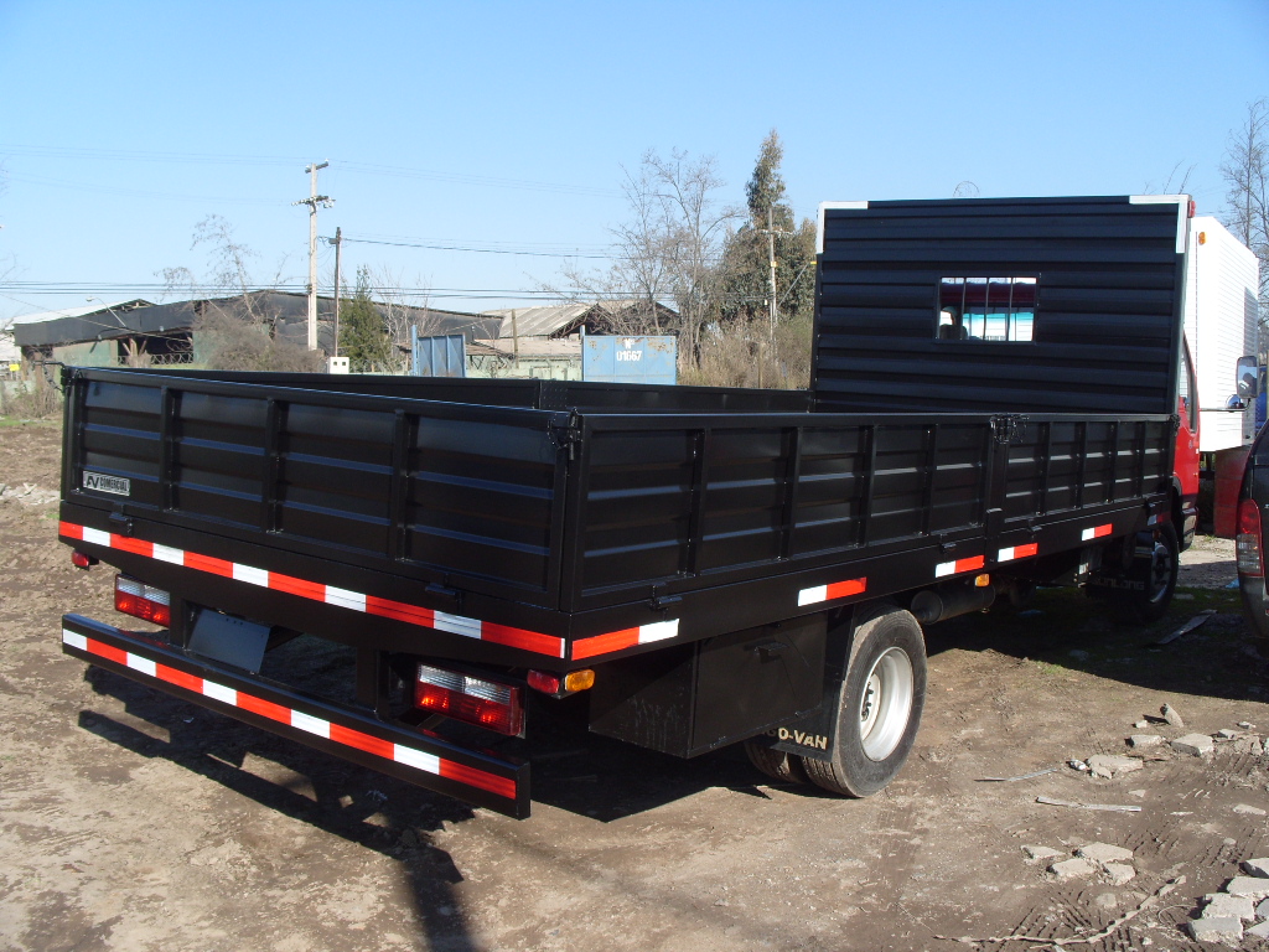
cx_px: 634
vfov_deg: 40.7
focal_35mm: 35
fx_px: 1283
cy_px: 476
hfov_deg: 52.6
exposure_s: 1/250
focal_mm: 7.8
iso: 80
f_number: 5.7
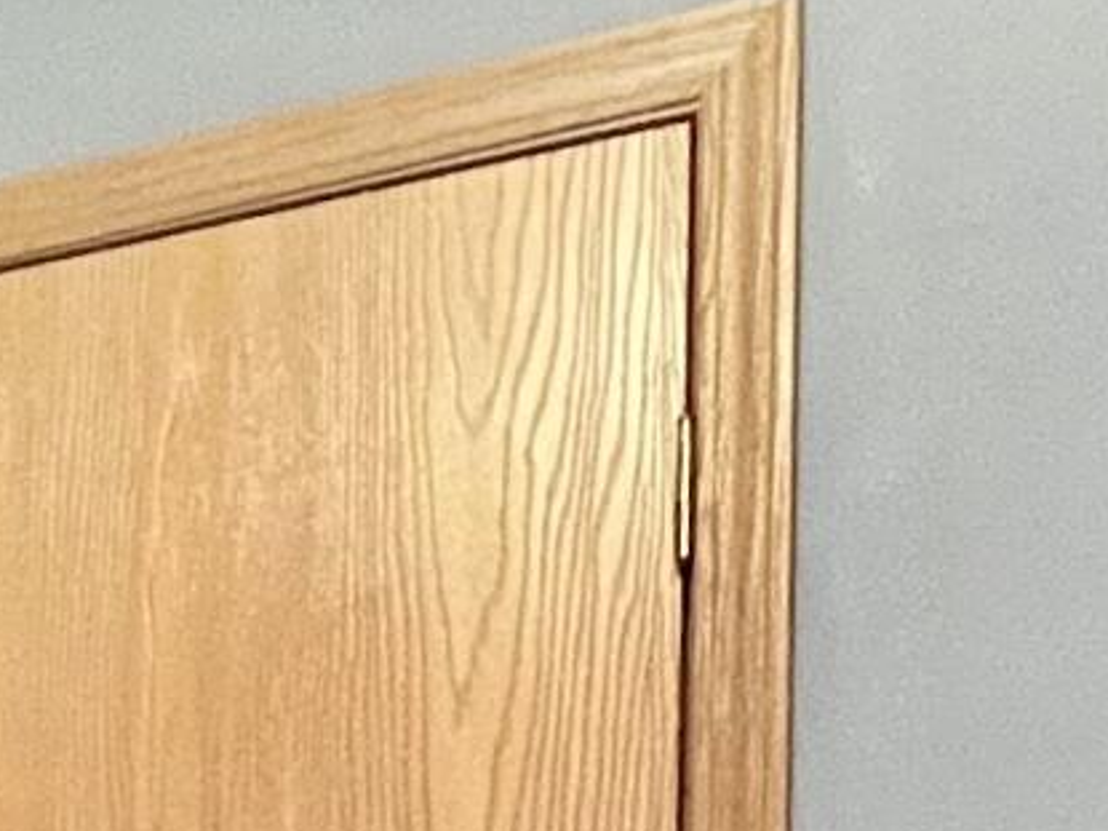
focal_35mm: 94
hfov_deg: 16.6
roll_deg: +0.7
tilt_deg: -3.2
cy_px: 1715
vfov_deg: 13.3
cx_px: -1012
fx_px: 3008
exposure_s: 1/60
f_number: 1.8
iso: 1000
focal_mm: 1.57
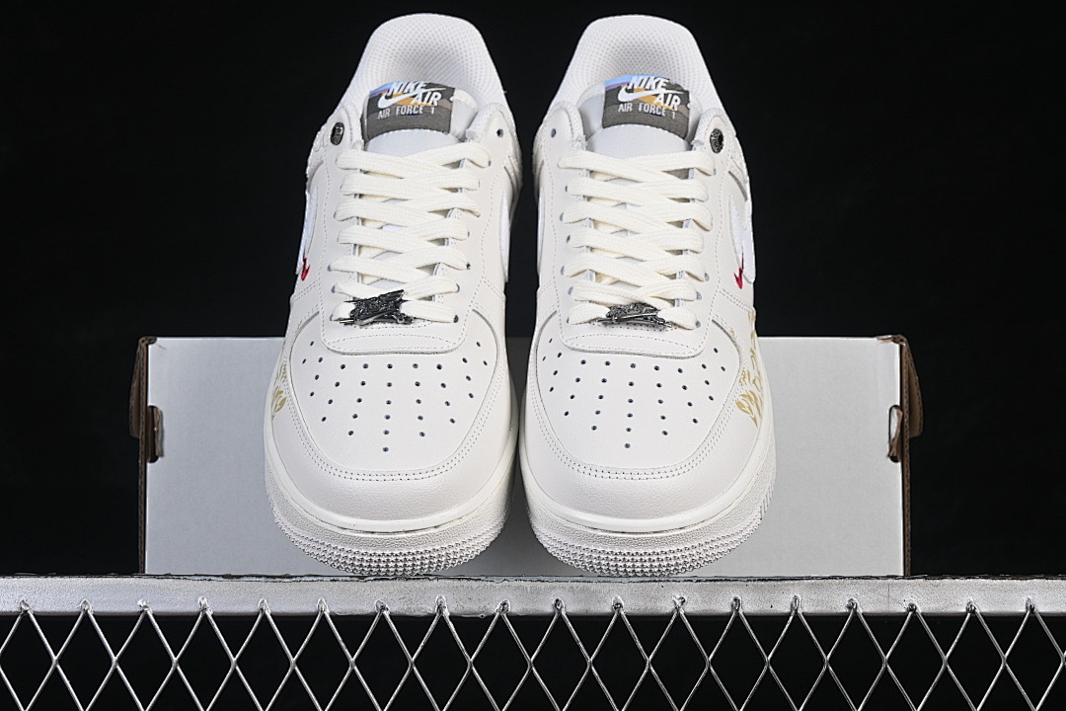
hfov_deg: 27.0
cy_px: 356
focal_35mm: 75
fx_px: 2221
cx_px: 533
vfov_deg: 18.2
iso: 160
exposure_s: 1/80
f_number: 8
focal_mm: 50
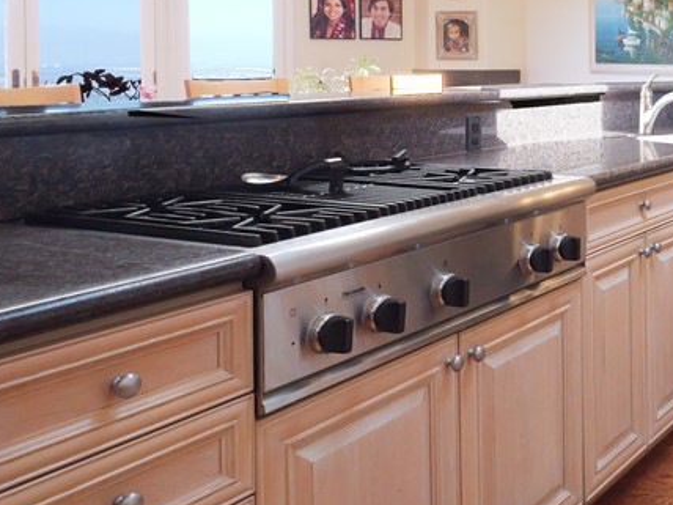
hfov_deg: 36.1
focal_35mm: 43
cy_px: 42
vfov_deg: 31.8
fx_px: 836
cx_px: 768
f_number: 8
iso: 2000
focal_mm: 9
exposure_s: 1/60
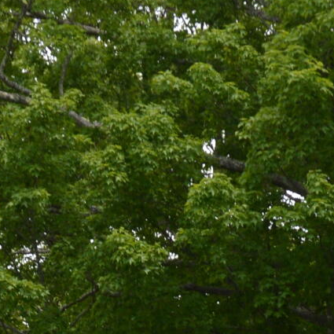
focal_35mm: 162
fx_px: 1768
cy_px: 747
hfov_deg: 10.8
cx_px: 104
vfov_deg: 9.8
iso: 100
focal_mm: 18
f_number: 6.3
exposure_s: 1/200
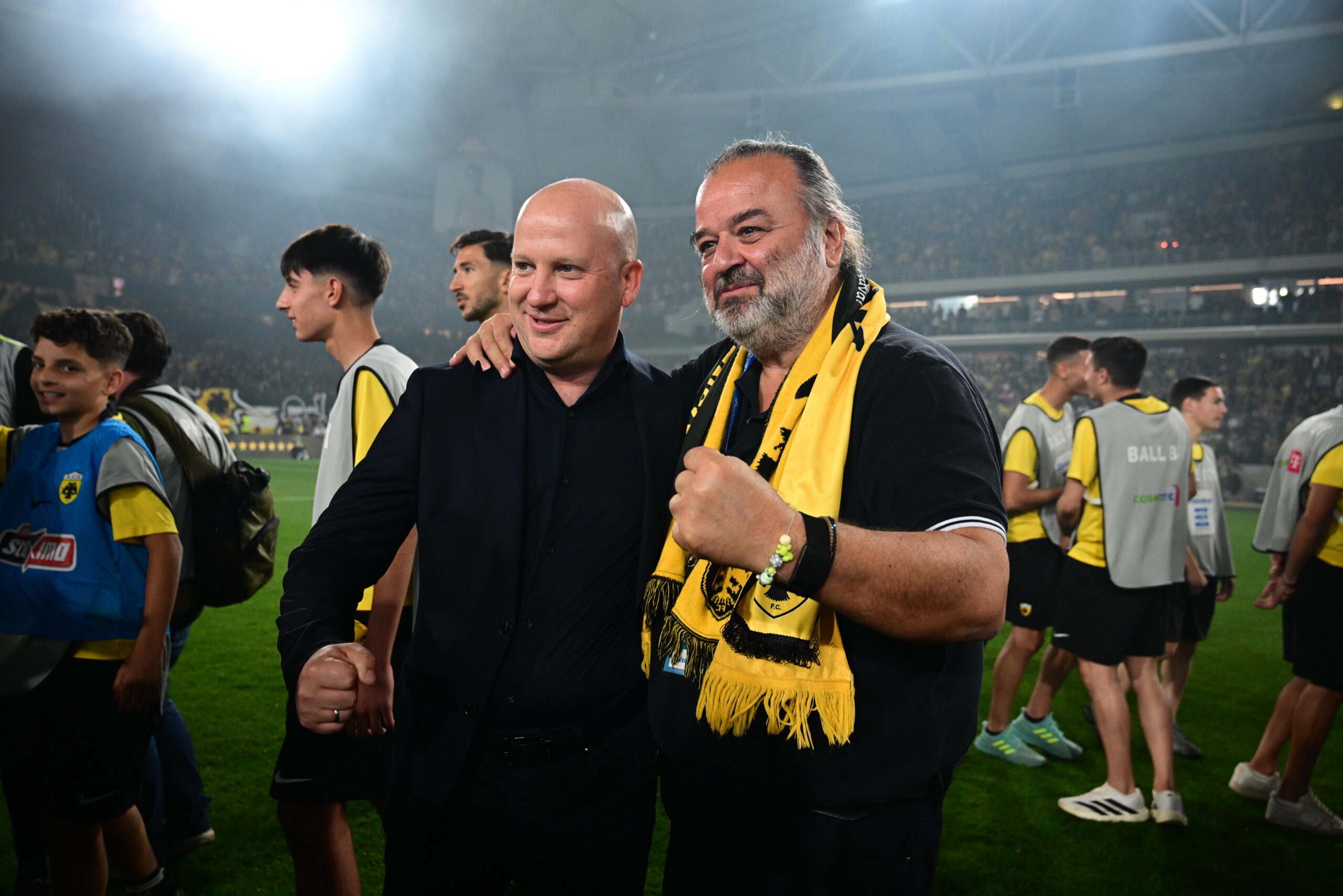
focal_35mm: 26
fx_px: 989
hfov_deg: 68.4
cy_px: 448
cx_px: 672
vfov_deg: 48.7
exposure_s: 1/640
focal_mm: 26.5
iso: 1600
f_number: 4
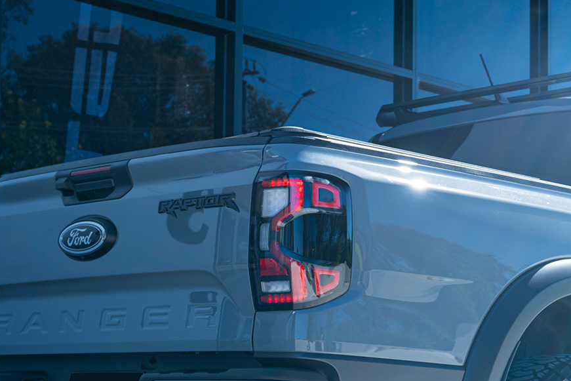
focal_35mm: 62
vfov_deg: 21.5
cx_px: 470
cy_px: 331
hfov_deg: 31.4
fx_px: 983
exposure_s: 1/80
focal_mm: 30
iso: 100
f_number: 5.6
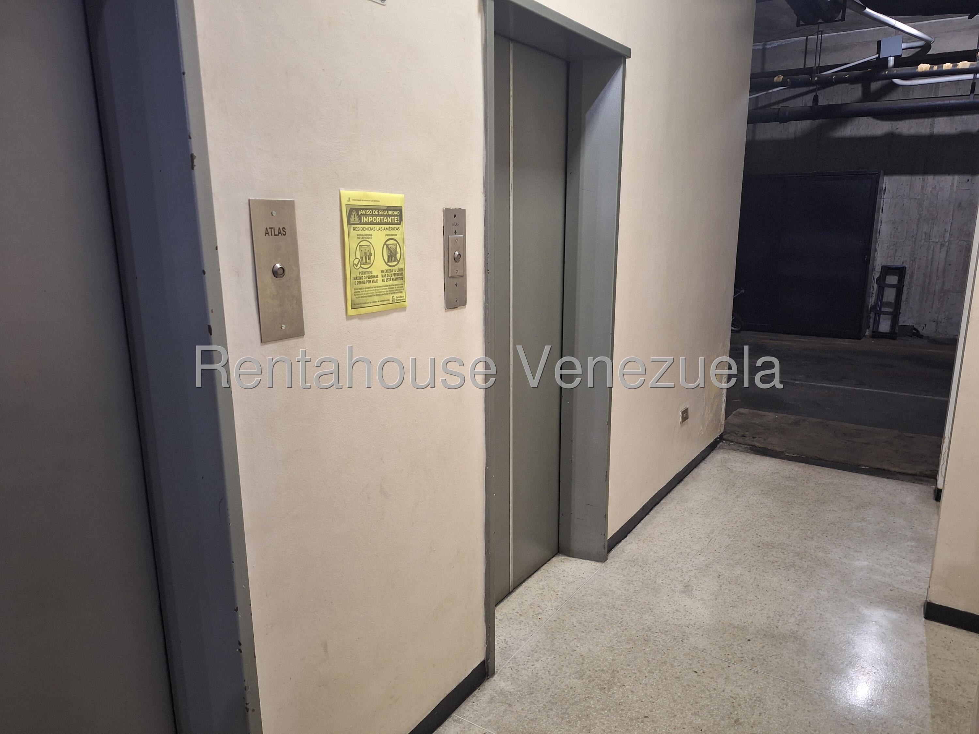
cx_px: 490
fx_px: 650
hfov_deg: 73.9
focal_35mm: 23
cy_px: 367
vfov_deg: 58.9
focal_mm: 5.54
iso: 320
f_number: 1.8
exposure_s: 1/24
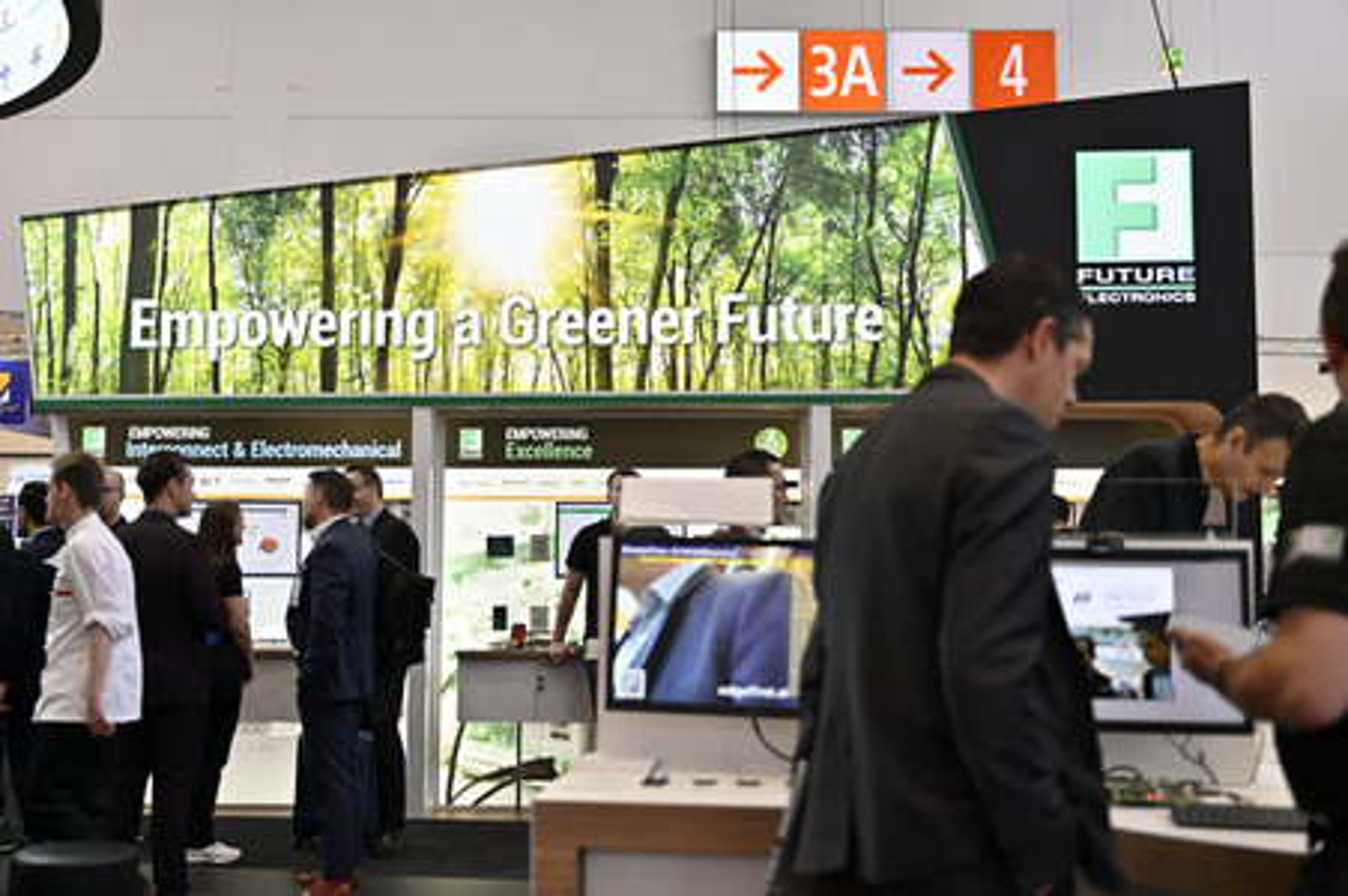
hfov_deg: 48.5
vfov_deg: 33.4
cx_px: 674
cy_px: 448
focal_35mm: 40
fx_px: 1497
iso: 400
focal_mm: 40
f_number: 2.8
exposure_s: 1/250
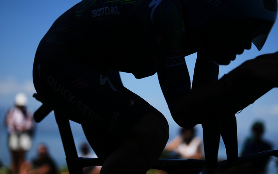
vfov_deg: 17.8
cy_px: 69
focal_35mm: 73
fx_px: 553
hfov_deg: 28.2
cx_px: 151
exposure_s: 1/20000
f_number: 1.2
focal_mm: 50
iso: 50
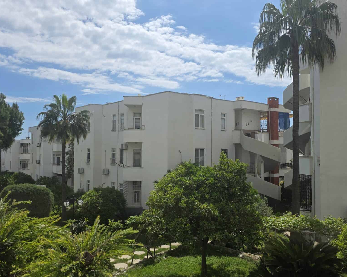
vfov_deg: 48.5
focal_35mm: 30
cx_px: 175
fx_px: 308
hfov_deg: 58.8
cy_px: 138
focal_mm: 6.3
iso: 64
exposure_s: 1/7944
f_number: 1.7
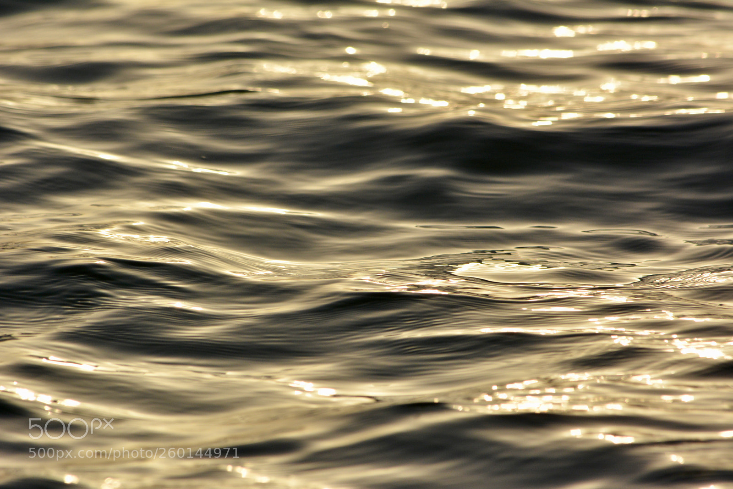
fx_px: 9160
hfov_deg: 4.6
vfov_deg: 3.1
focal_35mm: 450
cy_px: 244
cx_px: 366
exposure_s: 1/1250
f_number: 9
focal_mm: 300
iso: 400
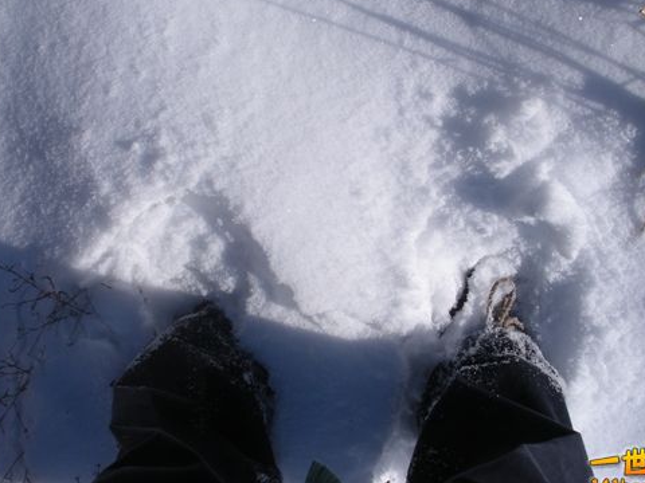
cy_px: 184
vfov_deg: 30.2
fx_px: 894
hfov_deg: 39.7
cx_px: 327
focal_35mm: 48
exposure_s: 1/686
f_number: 5.6
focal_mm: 6.3
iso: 64
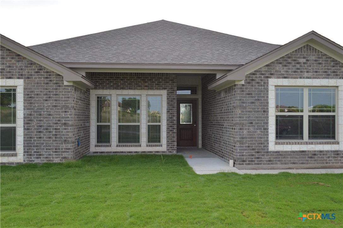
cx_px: 172
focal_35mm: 36
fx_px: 343
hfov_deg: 53.2
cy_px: 114
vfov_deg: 36.8
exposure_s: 1/125
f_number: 8
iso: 100
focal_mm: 24
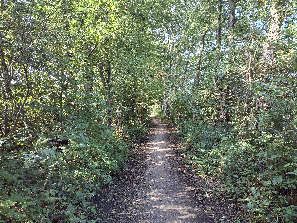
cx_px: 148
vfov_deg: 58.9
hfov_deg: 73.9
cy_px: 112
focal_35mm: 23
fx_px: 197
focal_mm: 5.54
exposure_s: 1/100
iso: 64
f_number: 1.8
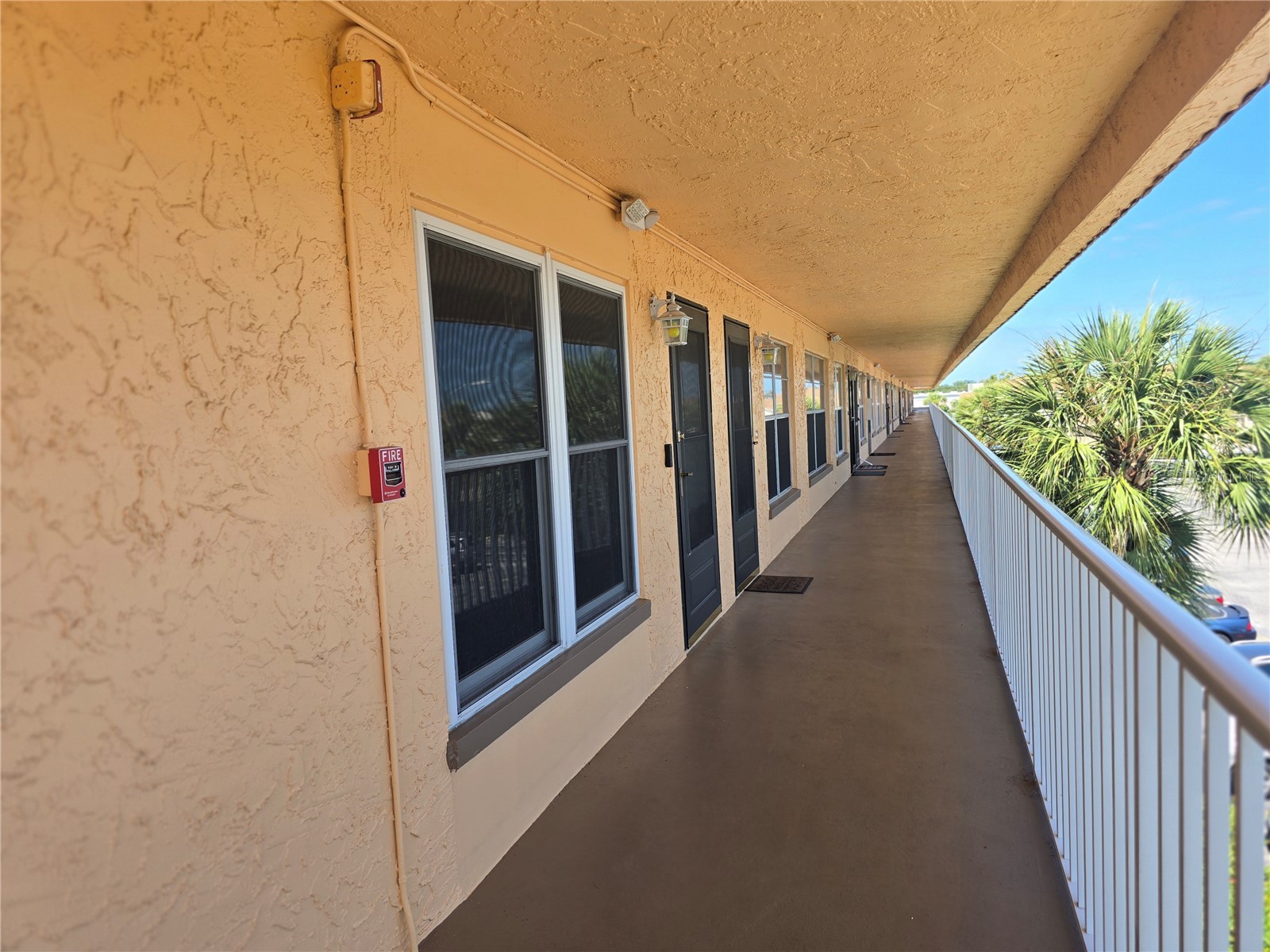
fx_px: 844
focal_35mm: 23
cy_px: 476
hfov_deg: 73.9
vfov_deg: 58.9
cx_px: 635
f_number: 1.7
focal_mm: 6.3
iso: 12
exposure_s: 1/328
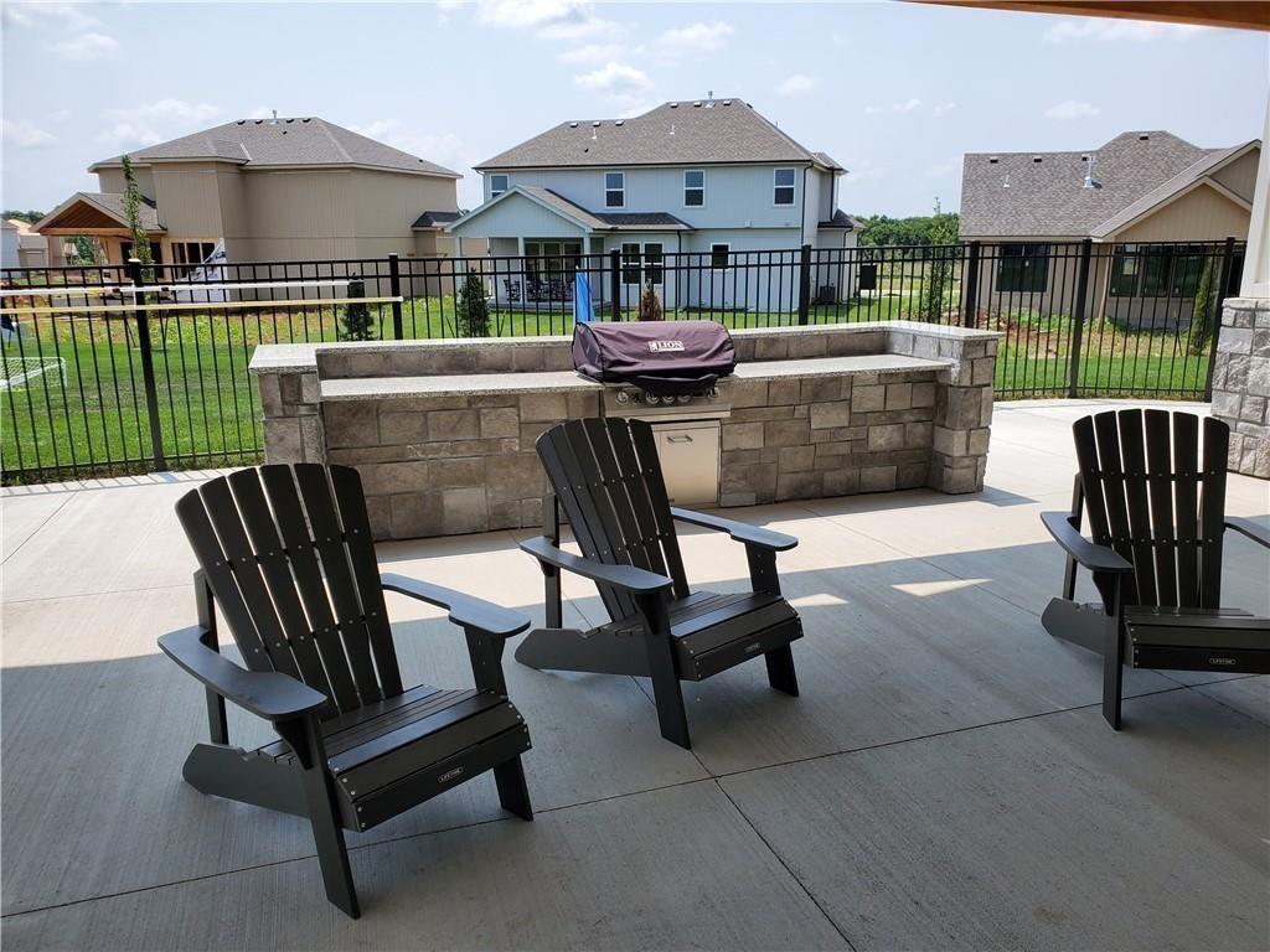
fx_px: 954
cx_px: 635
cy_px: 476
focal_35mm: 26
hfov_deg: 67.3
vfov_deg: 53.1
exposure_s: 1/1575
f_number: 2.4
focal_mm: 4.3
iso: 50
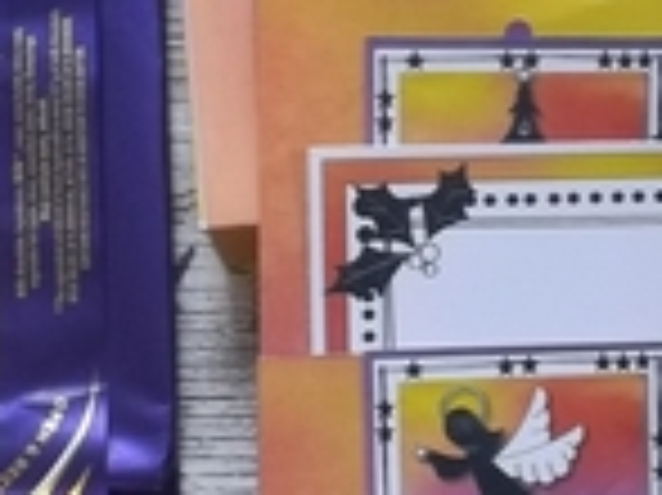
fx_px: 1701
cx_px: 536
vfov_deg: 16.5
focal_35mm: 89
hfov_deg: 21.7
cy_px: 128
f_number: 3.3
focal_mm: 4.1
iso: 160
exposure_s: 1/20
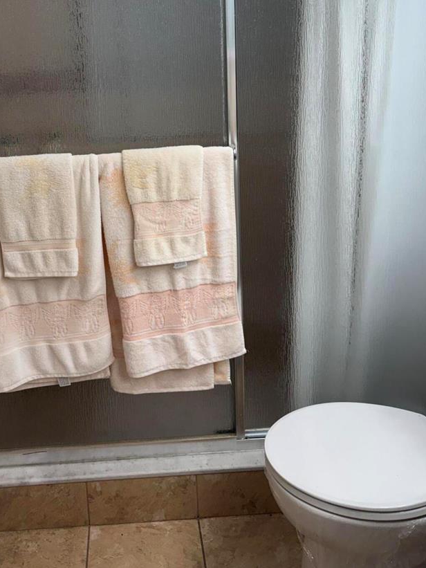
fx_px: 623
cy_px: 160
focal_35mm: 38
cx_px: 142
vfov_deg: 47.6
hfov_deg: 37.3
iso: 80
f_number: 1.6
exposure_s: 1/120
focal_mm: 5.96
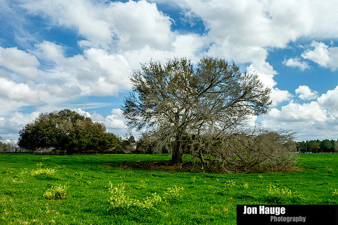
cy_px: 93
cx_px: 206
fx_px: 326
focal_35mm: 35
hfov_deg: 54.3
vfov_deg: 38.0
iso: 200
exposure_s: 1/180
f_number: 8
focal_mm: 18
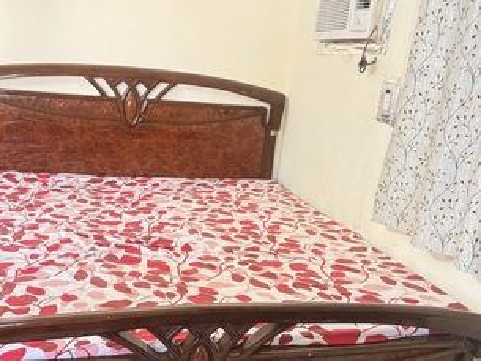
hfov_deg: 51.1
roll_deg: -5.2
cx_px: 198
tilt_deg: -15.8
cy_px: 210
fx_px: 500
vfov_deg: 39.6
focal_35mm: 36
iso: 500
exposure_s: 1/60
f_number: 1.78
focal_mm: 6.76
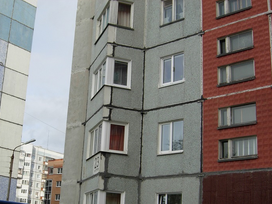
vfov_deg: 27.7
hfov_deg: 36.7
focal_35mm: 52
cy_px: 146
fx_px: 409
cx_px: 110
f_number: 5.4
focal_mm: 7.5
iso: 50
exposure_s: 1/222
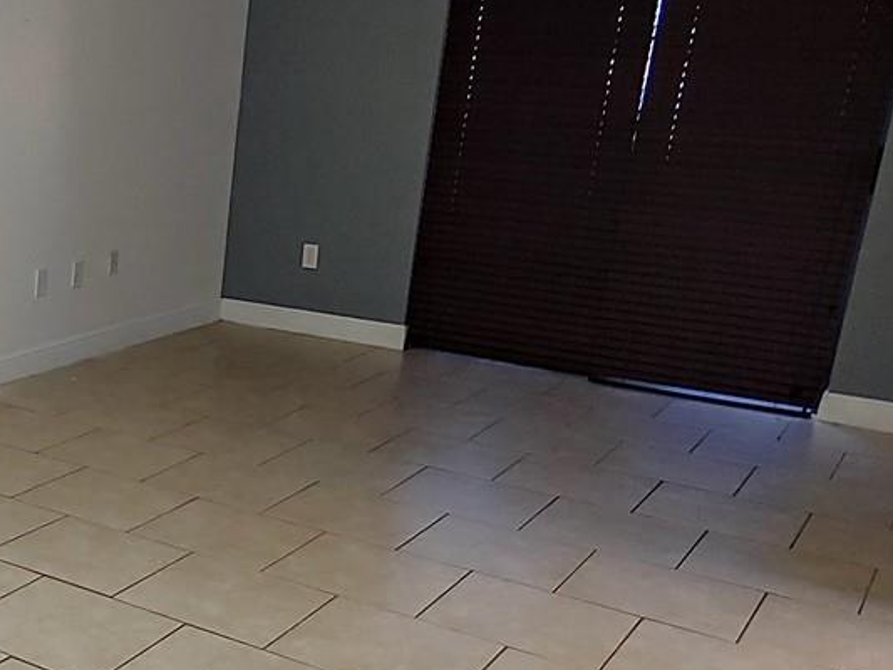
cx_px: -95
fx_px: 1239
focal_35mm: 48
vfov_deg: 30.0
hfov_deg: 34.2
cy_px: 464
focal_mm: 2.18
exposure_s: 1/30
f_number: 1.9
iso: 150
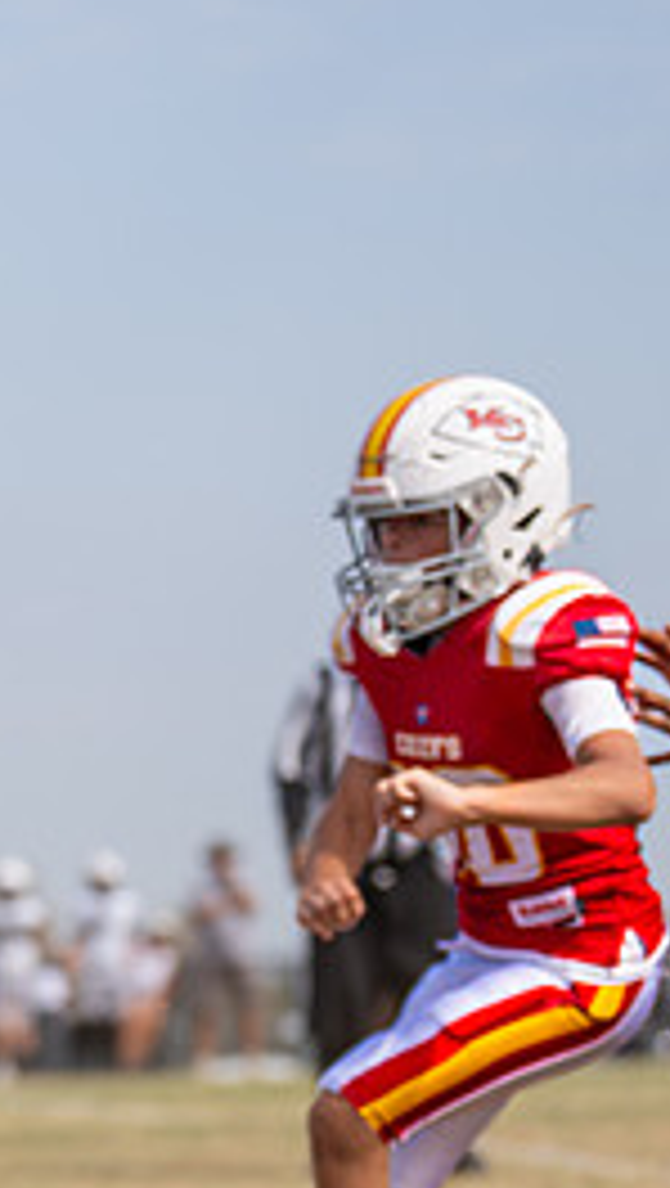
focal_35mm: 233
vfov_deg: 9.2
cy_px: 1015
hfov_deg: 5.1
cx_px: -624
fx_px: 7340
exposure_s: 1/4000
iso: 160
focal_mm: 83
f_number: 2.8
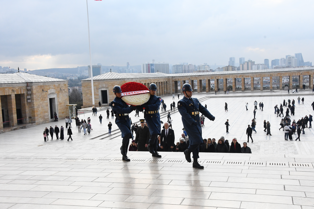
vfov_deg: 31.9
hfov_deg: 46.4
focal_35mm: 42
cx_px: 157
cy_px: 104
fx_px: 366
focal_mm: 28
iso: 2500
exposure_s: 1/1000
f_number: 16
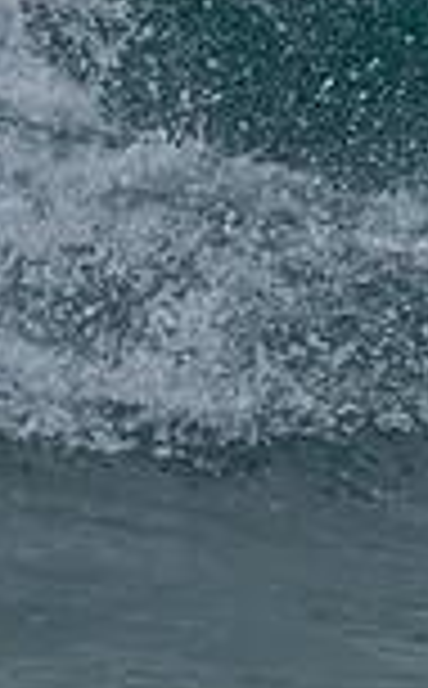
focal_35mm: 2791
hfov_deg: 0.5
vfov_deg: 0.8
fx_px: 52335
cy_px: 88
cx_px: 1252
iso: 180
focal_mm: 480
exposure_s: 1/1000
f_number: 5.6
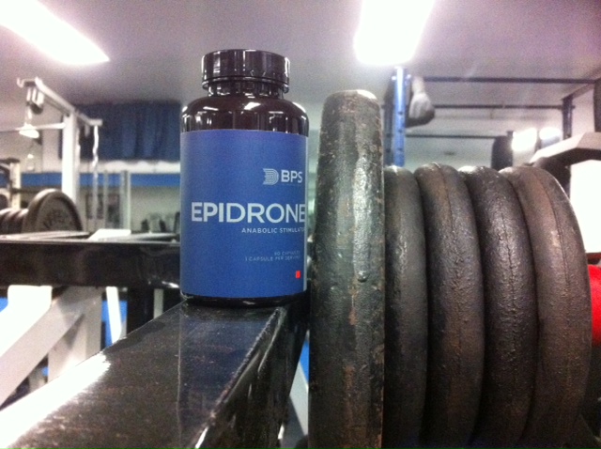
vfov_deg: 40.6
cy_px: 224
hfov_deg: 52.7
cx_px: 300
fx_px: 607
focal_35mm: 35
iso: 1000
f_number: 2.8
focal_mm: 3.85
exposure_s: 1/17
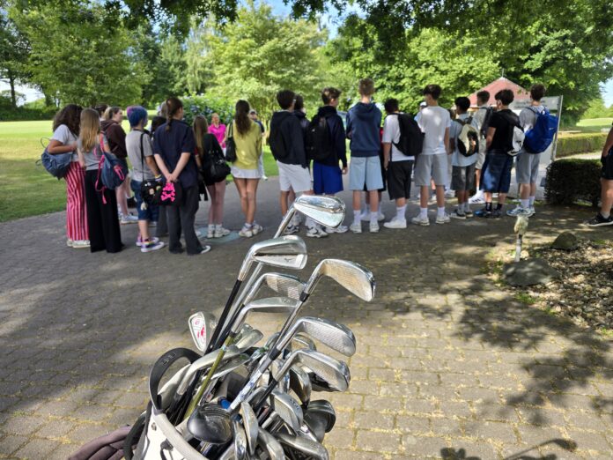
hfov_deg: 73.9
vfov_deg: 58.9
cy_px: 230
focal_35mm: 23
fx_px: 407
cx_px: 306
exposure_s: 1/180
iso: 12
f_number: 1.7
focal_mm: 6.3
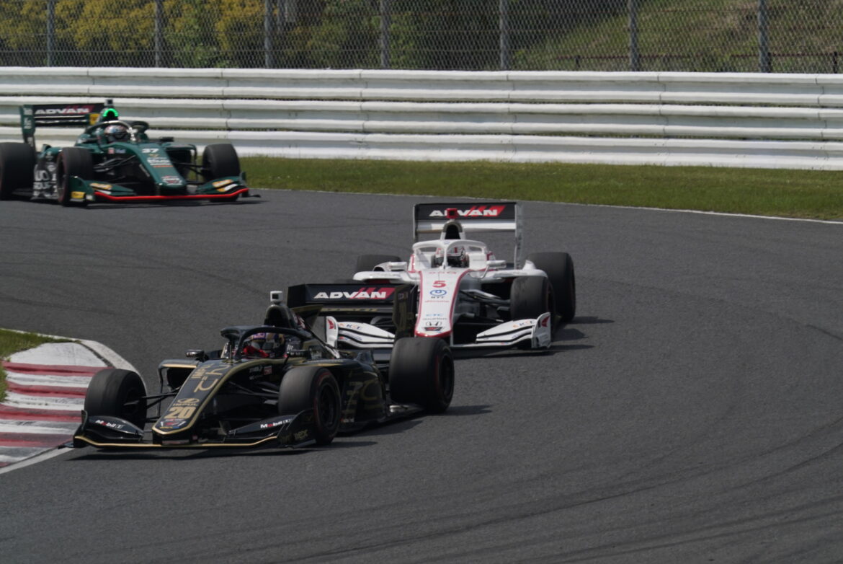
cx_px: 422
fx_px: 13849
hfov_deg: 3.5
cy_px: 282
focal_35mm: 591
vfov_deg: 2.3
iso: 500
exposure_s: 1/800
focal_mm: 591
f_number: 18
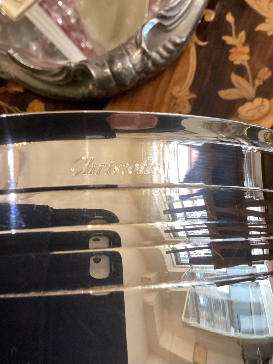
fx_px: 326
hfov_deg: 45.4
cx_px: 136
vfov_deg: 58.4
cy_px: 182
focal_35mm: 31
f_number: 2.4
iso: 250
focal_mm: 3.3
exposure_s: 1/60
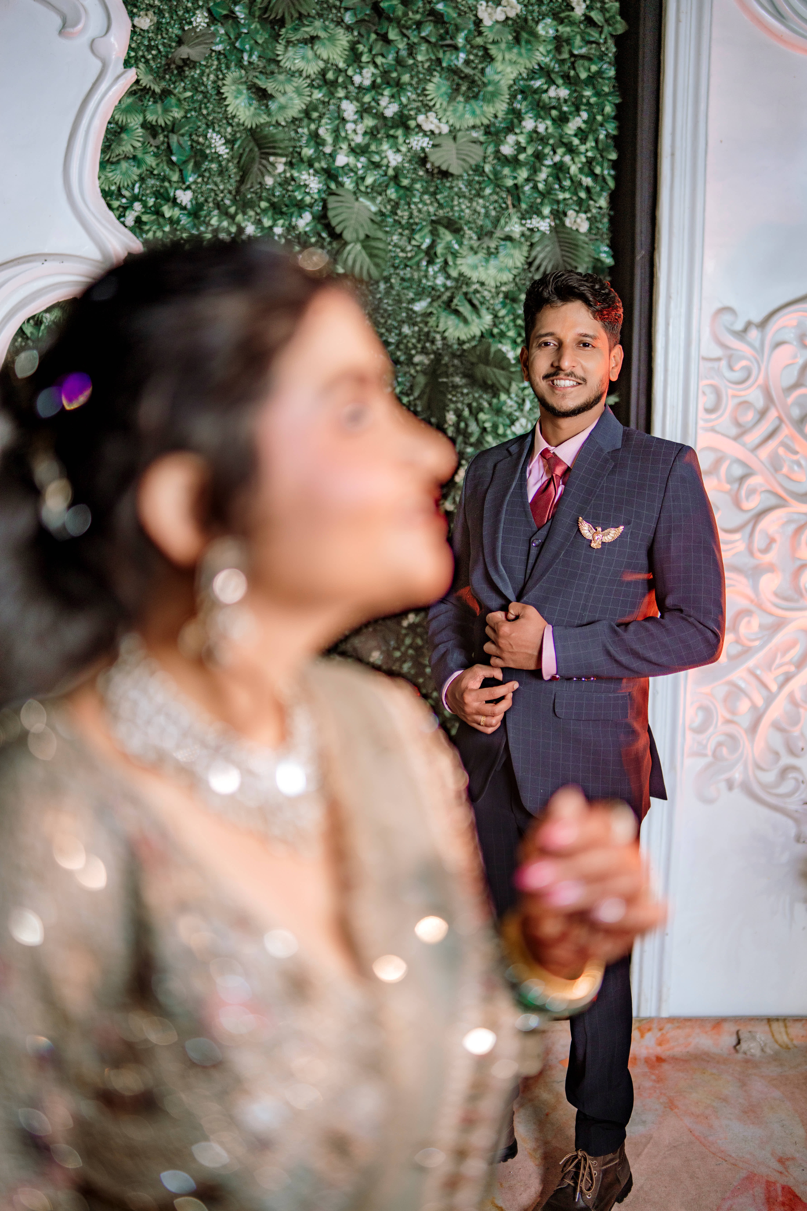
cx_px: 404
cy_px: 606
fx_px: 1177
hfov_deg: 37.9
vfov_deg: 54.4
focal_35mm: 35
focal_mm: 35
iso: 200
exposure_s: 1/200
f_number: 1.4
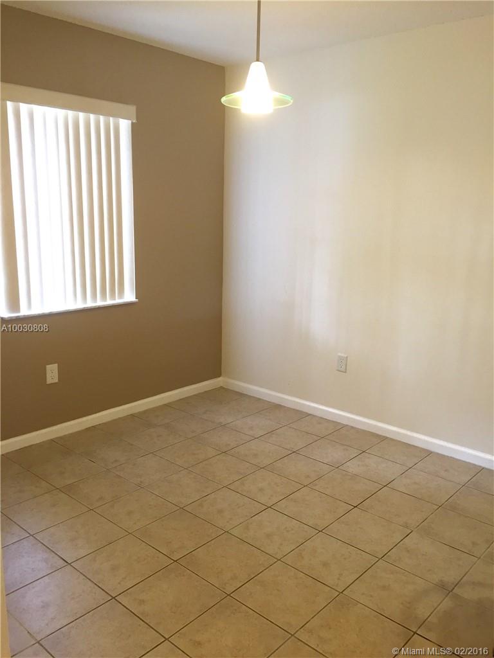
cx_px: 247
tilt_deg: -11.9
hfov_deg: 48.2
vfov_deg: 61.7
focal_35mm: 29
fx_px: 552
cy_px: 329
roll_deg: -1.3
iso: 80
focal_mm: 4.15
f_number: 2.2
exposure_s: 1/30
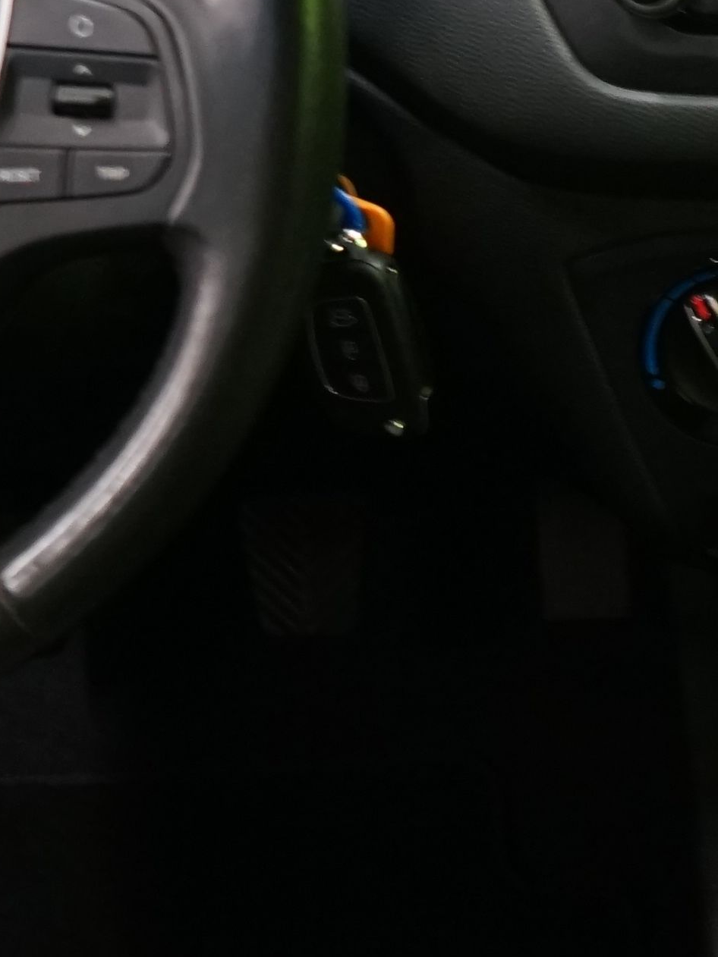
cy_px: 590
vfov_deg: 15.4
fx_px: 3541
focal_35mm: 128
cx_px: 943
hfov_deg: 11.3
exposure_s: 1/20
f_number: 5
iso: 1600
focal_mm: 28
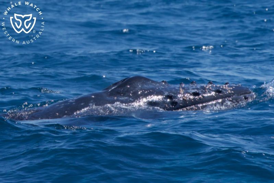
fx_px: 4565
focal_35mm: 600
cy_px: 92
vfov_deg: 2.3
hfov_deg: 3.4
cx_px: 137
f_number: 8
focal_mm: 600
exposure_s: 1/3200
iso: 1250
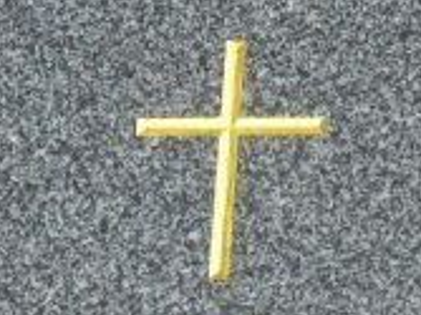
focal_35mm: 489
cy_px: 630
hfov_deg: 4.1
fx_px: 5943
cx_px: 146
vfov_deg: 3.0
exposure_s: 1/320
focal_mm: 18.2
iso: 100
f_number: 5.3
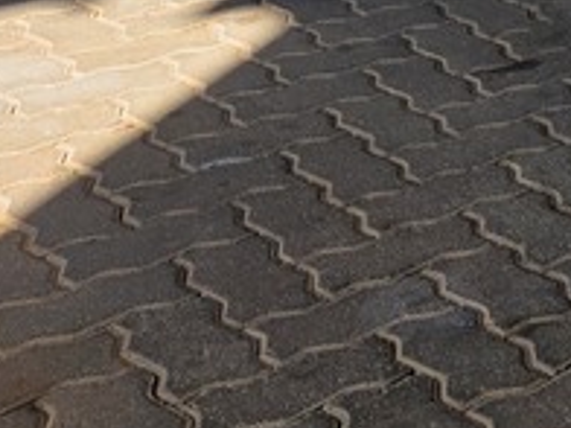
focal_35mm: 120
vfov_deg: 10.8
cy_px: -542
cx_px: 1098
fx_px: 1979
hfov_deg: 14.1
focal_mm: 6.25
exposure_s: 1/1672
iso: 80
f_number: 1.7
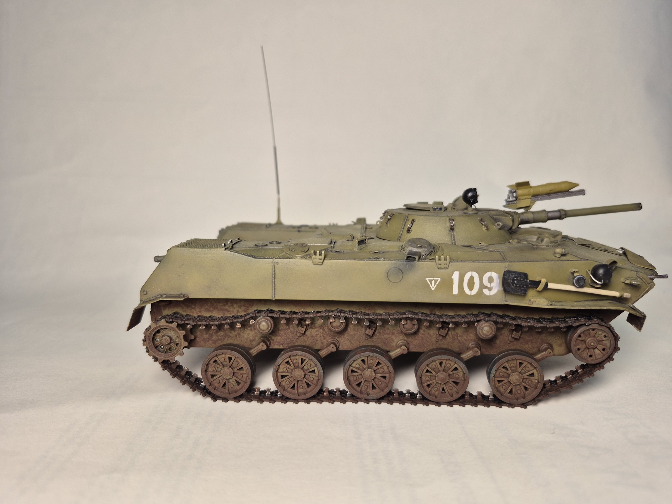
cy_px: 252
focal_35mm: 23
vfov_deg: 58.9
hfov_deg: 73.9
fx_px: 446
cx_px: 336
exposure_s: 1/120
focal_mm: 5.4
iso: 32
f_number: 1.8
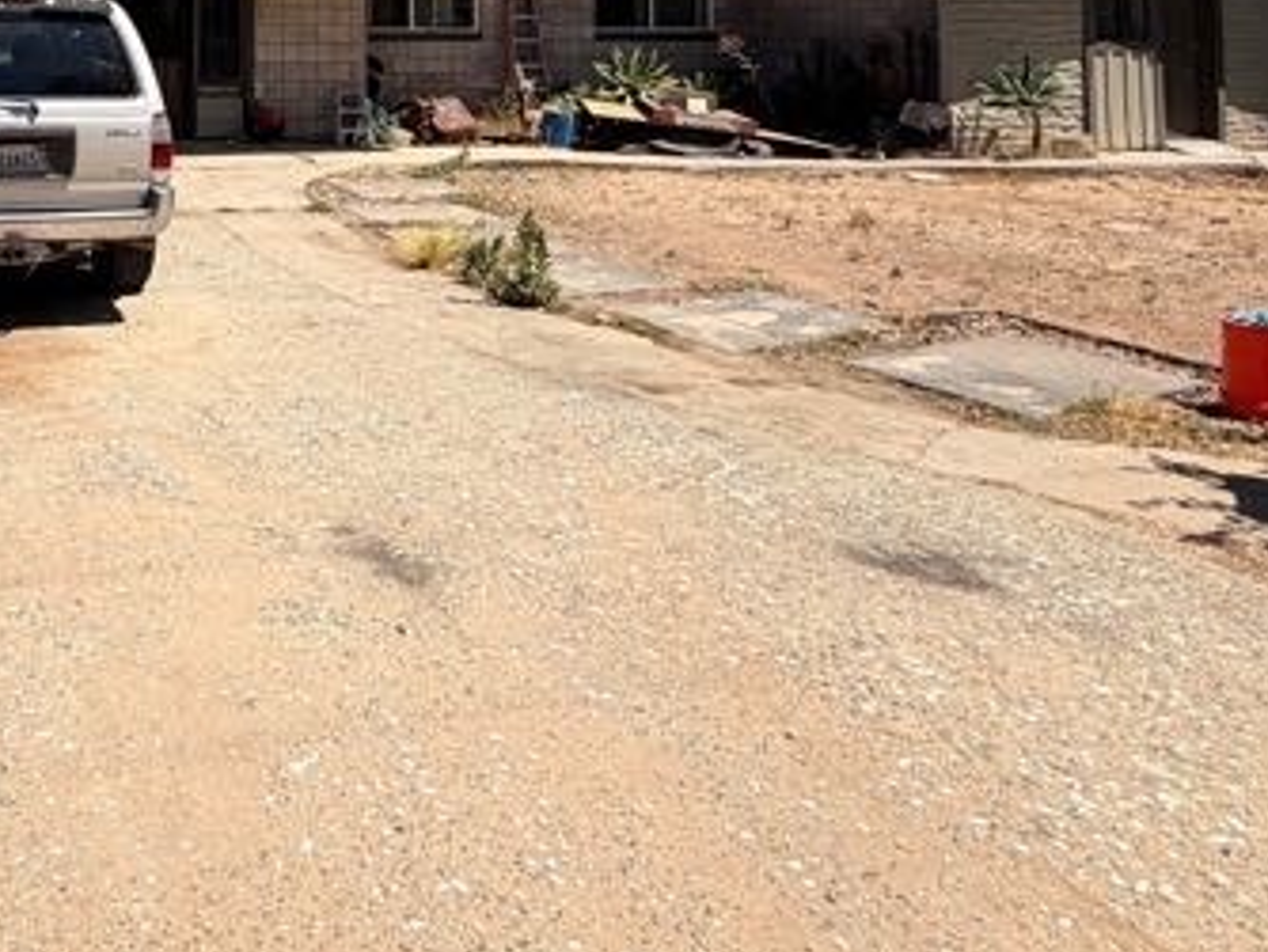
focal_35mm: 35
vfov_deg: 35.3
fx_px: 1283
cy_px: -78
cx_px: 144
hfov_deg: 47.6
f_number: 2.2
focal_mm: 2.22
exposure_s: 1/914
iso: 20
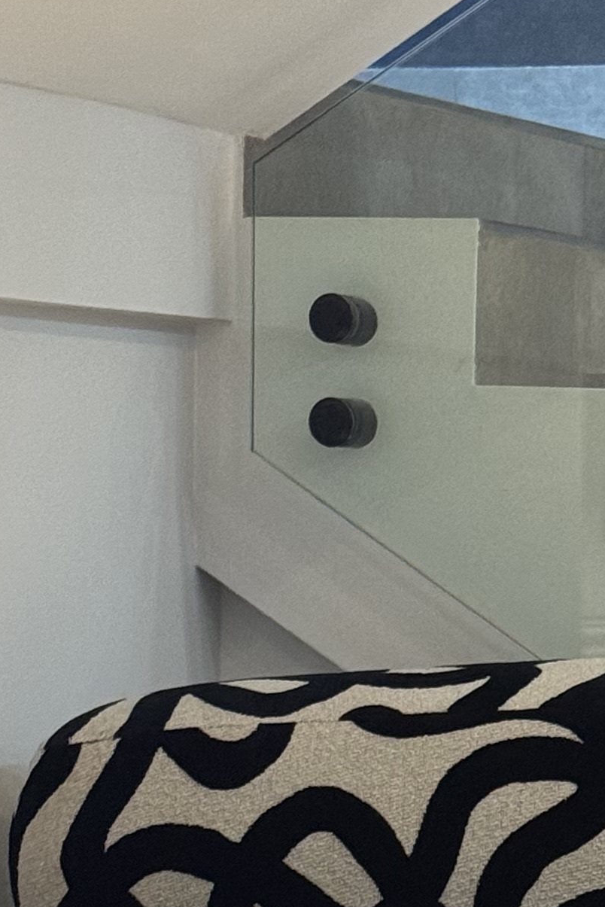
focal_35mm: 167
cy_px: 906
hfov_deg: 8.1
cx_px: 804
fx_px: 4207
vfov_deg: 12.2
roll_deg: -1.4
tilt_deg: -4.4
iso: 320
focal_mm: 6.76
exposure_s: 1/33
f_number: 1.78
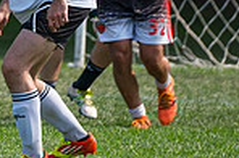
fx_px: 7810
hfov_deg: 1.7
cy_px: -36
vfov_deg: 1.2
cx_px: -226
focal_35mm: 1179
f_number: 3.2
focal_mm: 200
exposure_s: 1/3200
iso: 400
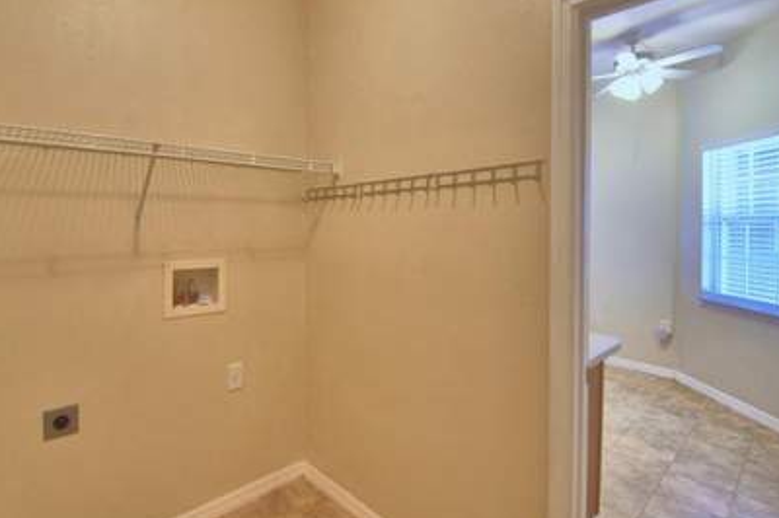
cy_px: 231
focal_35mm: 18
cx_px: 333
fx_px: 389
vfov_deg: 67.1
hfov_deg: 89.4
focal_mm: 10
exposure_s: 1/30
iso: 560
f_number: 4.5
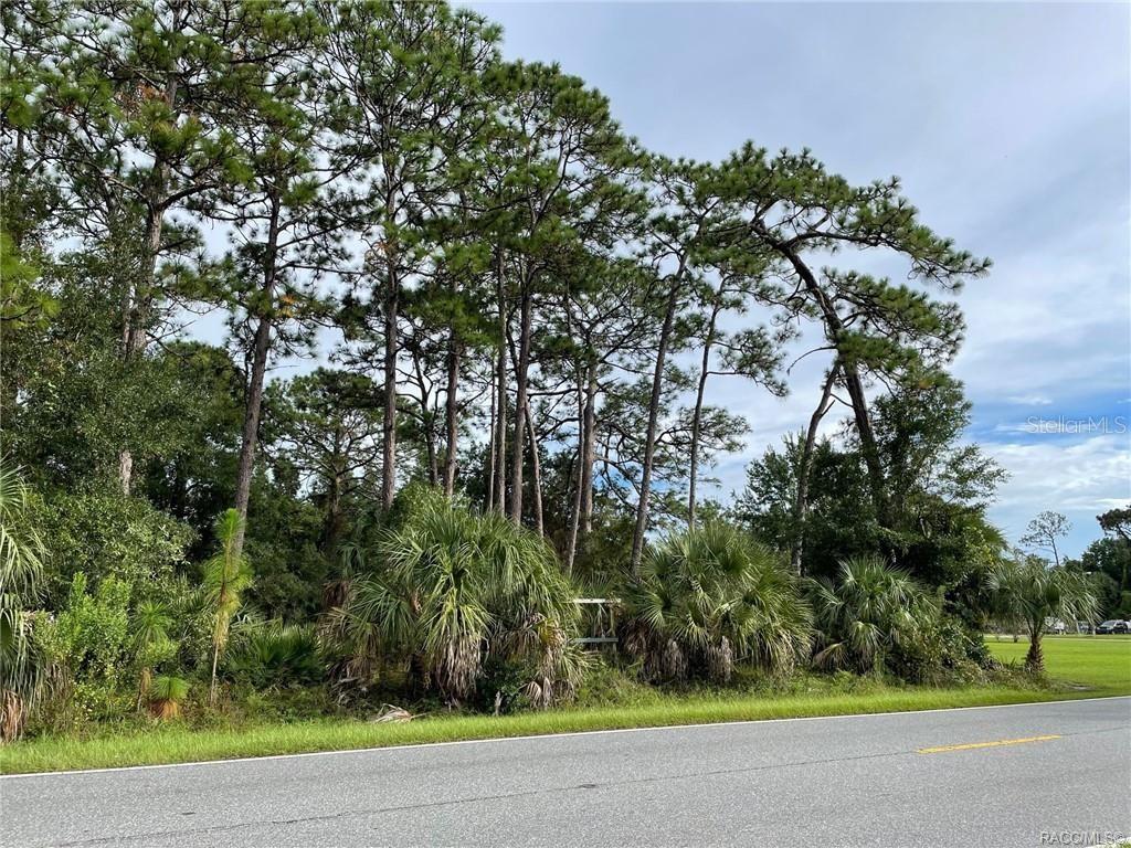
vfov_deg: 53.1
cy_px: 424
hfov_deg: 67.3
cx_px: 566
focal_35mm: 26
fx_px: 849
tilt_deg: +14.6
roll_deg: -0.4
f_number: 1.6
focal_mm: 4.2
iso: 32
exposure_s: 1/1825
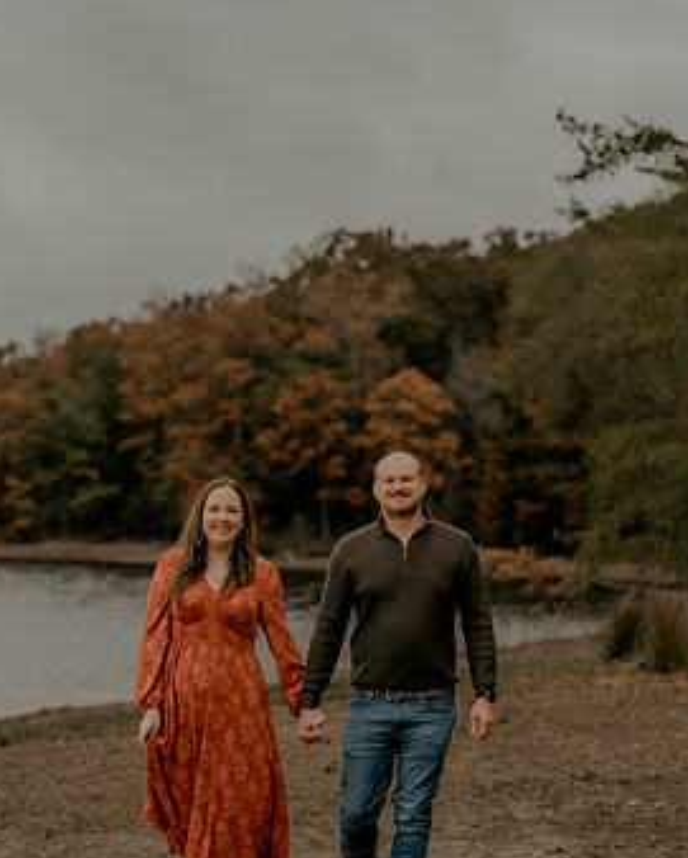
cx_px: 324
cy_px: 564
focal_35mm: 106
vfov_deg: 18.1
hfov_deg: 14.6
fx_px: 2694
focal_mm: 85
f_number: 2.8
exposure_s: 1/160
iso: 500
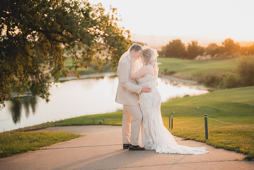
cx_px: 127
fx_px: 353
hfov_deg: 39.6
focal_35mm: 50
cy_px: 85
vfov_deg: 27.0
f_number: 1.2
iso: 125
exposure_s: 1/320
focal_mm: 50
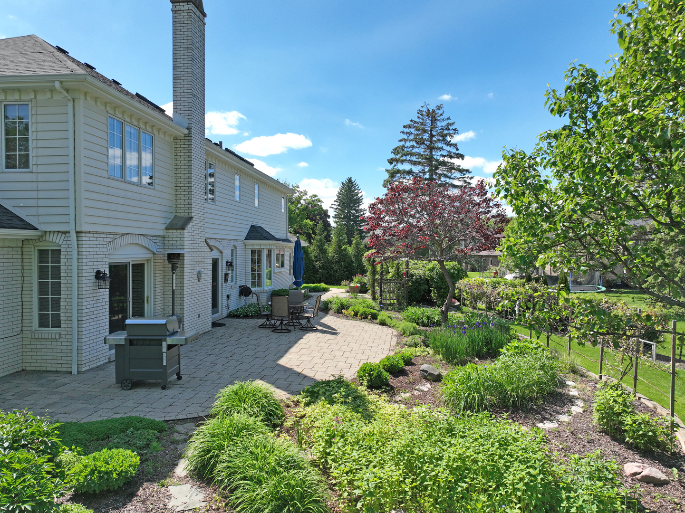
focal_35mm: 24
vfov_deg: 56.8
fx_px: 475
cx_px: 342
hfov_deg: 71.6
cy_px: 256
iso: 130
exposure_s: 1/400
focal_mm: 12.29
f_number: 2.8
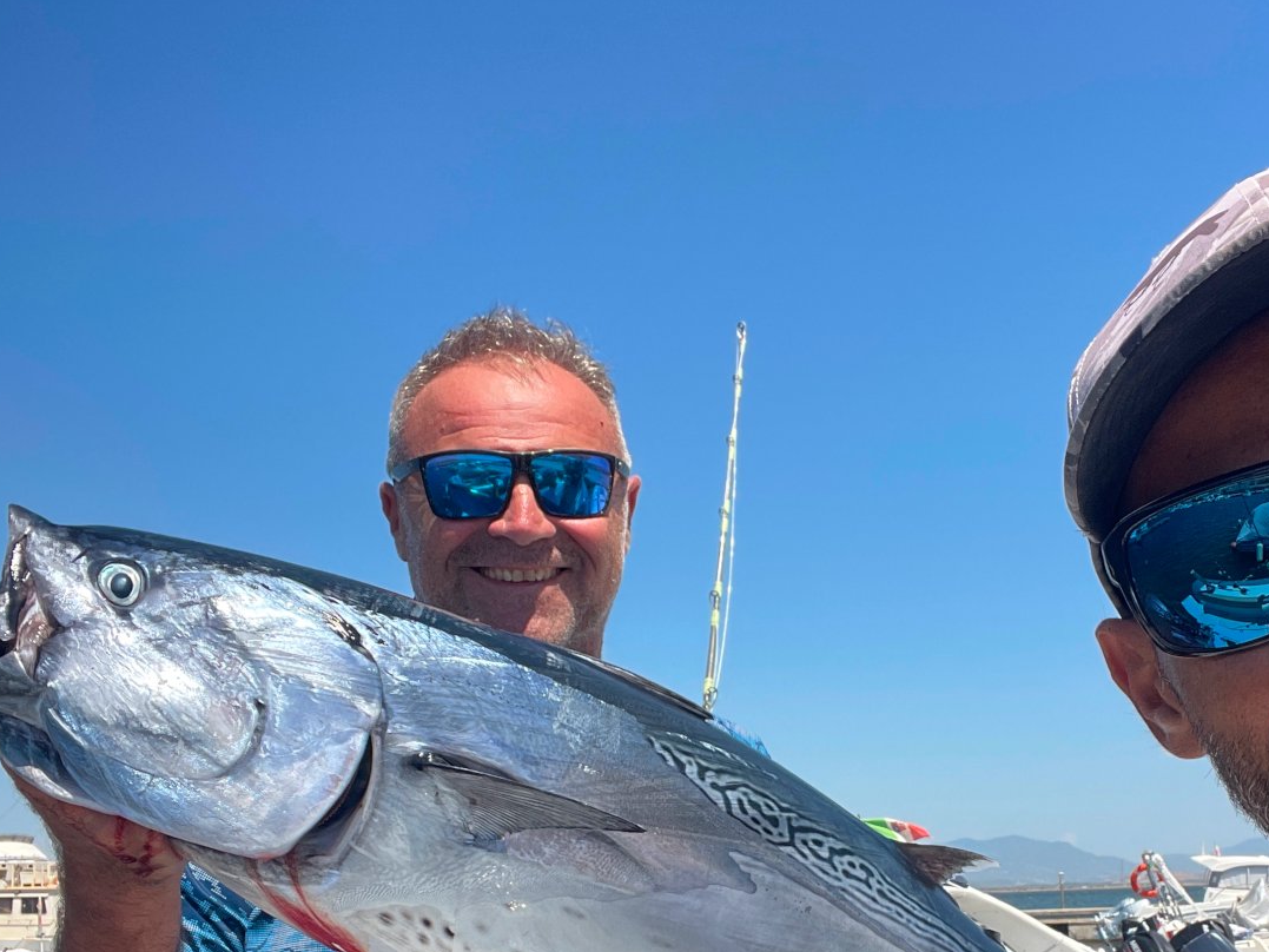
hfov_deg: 45.5
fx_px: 1503
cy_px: 788
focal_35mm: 41
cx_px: 755
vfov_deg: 33.9
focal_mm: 2.71
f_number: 2.2
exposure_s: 1/614
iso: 25
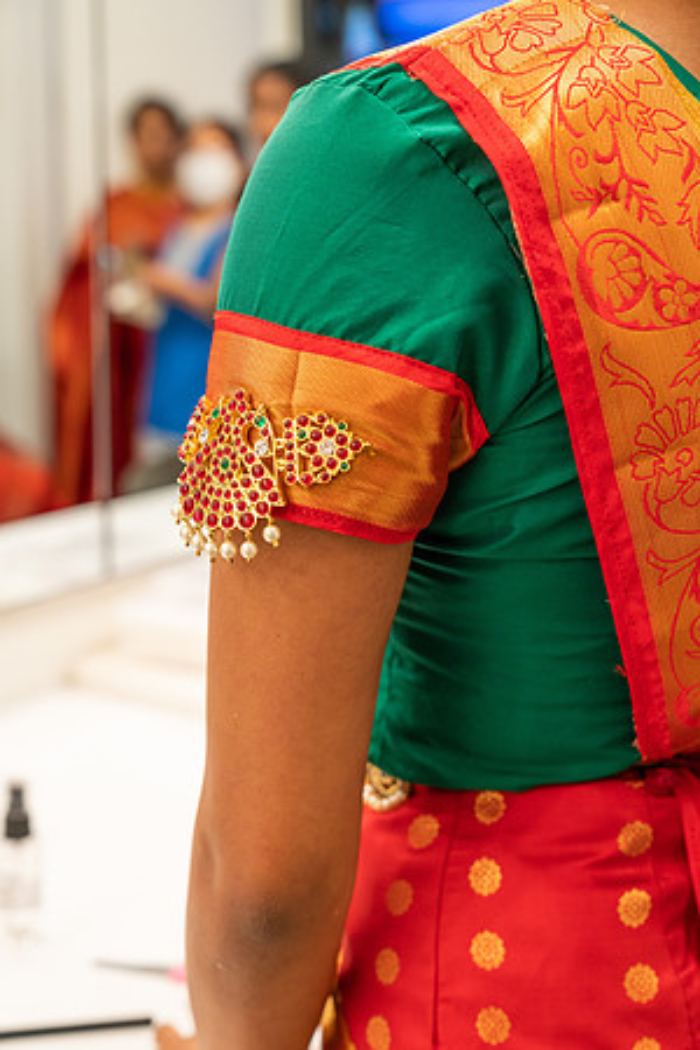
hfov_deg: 27.0
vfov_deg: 39.6
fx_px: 1458
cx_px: 350
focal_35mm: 50
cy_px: 525
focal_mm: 50
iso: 1250
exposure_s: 1/200
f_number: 4.5
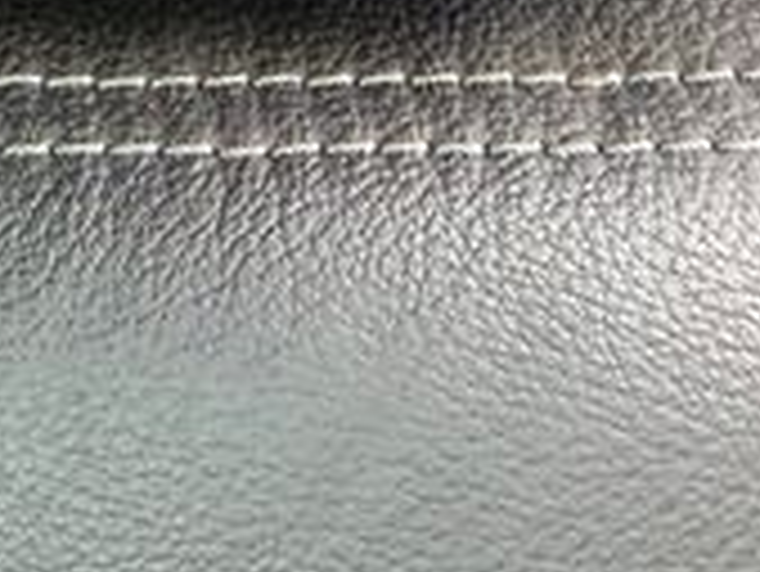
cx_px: -360
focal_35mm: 91
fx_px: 1999
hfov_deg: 19.1
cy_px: -360
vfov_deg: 14.8
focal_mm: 2.22
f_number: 2.2
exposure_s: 1/99
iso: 250
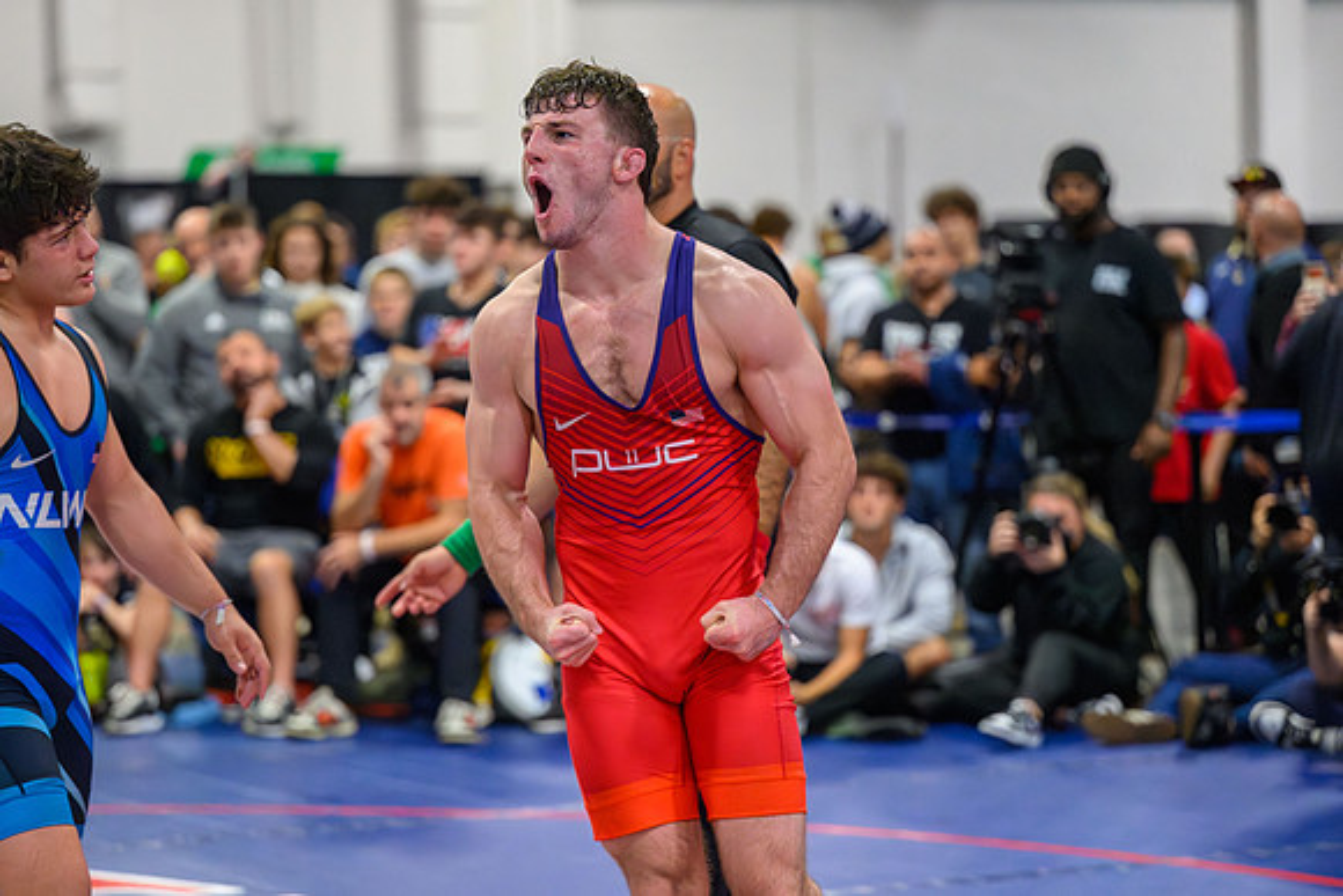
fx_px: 4787
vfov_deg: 10.7
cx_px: 653
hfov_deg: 16.0
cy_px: 453
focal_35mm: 128
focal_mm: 115
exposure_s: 1/800
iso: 14400
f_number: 2.8
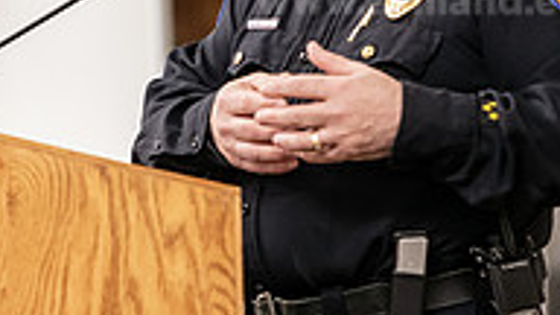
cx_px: 125
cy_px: 63
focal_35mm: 538
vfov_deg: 2.3
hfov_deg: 4.0
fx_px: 7989
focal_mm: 170
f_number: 2.8
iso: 1600
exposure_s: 1/200
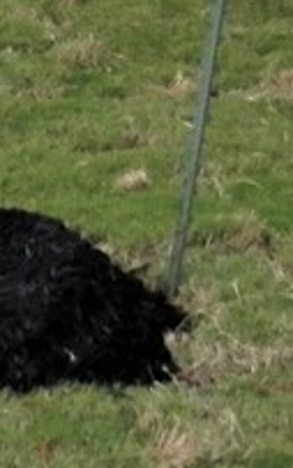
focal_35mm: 188
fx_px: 2400
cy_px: -445
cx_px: 72
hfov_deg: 7.0
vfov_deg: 10.3
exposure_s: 1/125
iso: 80
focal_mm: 4.5
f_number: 8.7
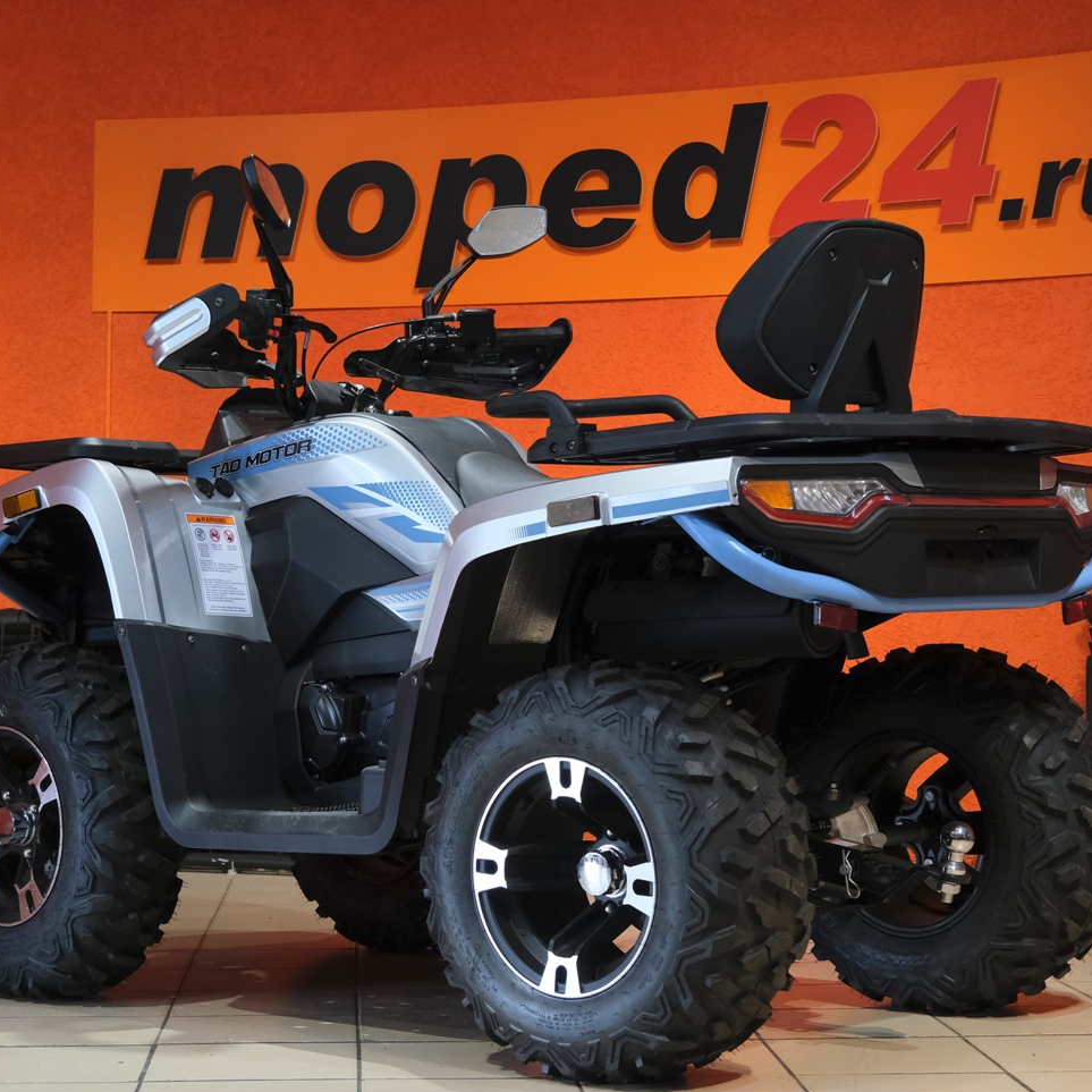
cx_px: 500
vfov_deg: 24.0
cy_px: 514
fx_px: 2570
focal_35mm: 72
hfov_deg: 24.0
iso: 1600
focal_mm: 34.2
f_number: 4
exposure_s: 1/125
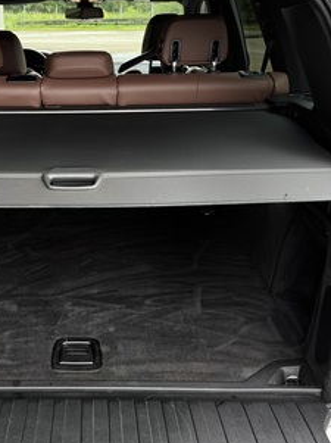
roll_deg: +0.2
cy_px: 272
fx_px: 486
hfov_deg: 36.6
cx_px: 77
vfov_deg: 48.6
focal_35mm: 38
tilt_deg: -28.7
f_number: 1.78
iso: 80
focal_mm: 6.76
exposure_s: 1/199
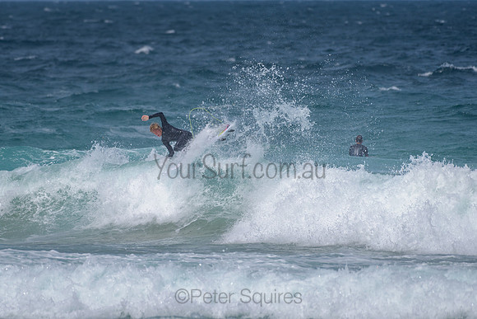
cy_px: 137
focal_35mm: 613
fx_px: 8128
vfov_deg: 2.2
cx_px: 195
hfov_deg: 3.4
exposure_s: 1/2000
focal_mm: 500
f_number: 5.6
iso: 80
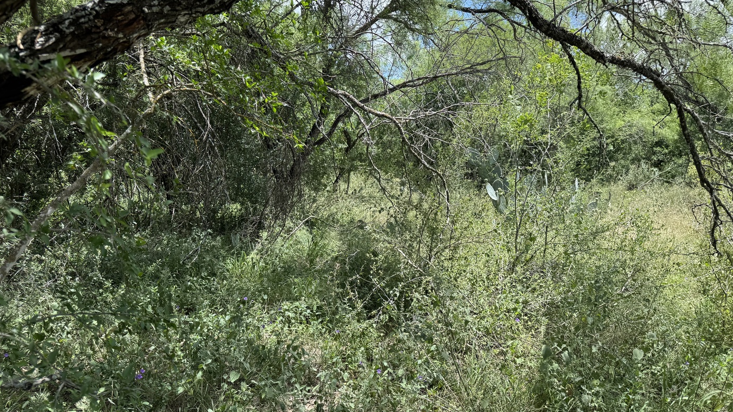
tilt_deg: -4.2
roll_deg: +1.6
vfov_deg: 42.9
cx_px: 356
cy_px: 207
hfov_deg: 69.9
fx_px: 525
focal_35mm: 27
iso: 80
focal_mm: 6.76
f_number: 1.78
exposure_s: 1/1261
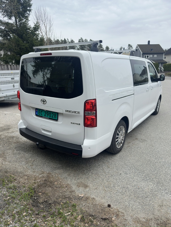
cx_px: 86
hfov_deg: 56.8
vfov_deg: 71.6
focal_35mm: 24
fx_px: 158
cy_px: 114
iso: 100
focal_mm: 6.86
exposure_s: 1/1890
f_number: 1.78
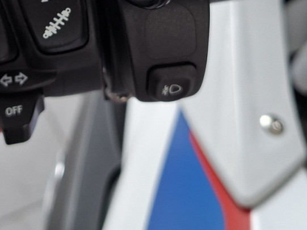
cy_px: -74
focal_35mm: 68
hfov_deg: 28.0
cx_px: 68
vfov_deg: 19.8
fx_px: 603
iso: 160
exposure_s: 1/100
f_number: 1.8
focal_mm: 5.54
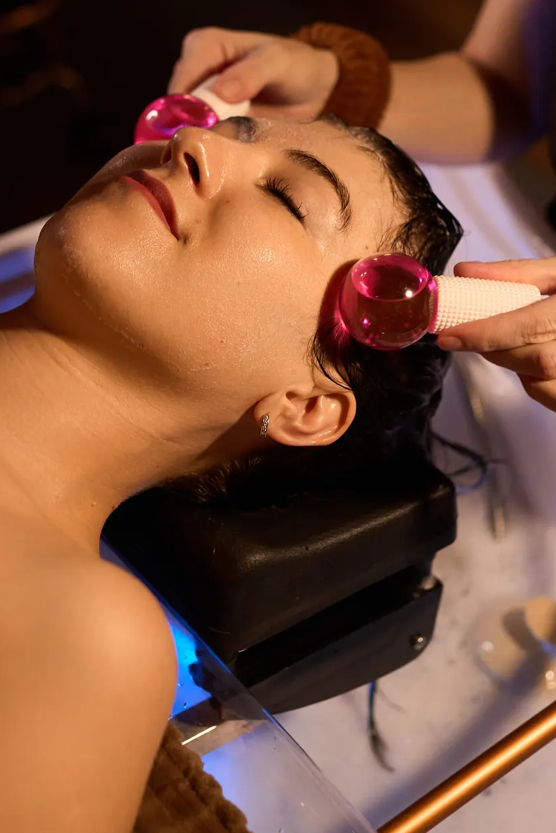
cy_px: 246
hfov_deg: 18.2
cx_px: 223
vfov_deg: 26.8
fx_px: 1737
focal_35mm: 75
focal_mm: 35
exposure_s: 1/125
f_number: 2.2
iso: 640
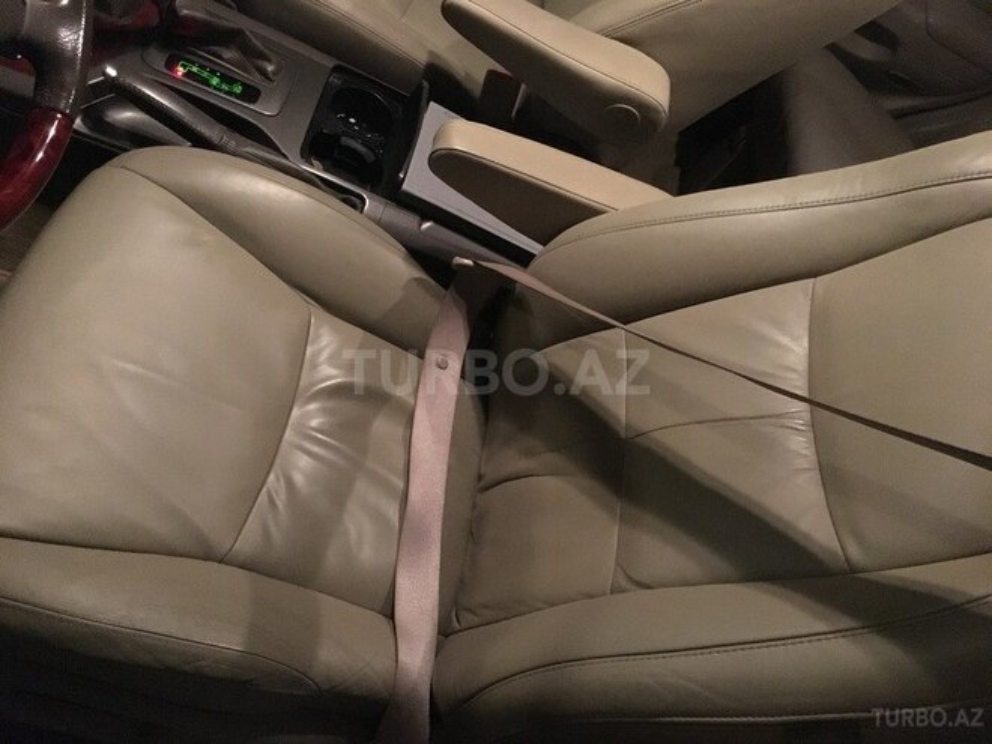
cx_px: 496
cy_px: 372
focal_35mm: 29
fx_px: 831
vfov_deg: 48.2
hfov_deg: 61.7
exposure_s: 1/17
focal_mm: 4.15
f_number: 2.2
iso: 1000
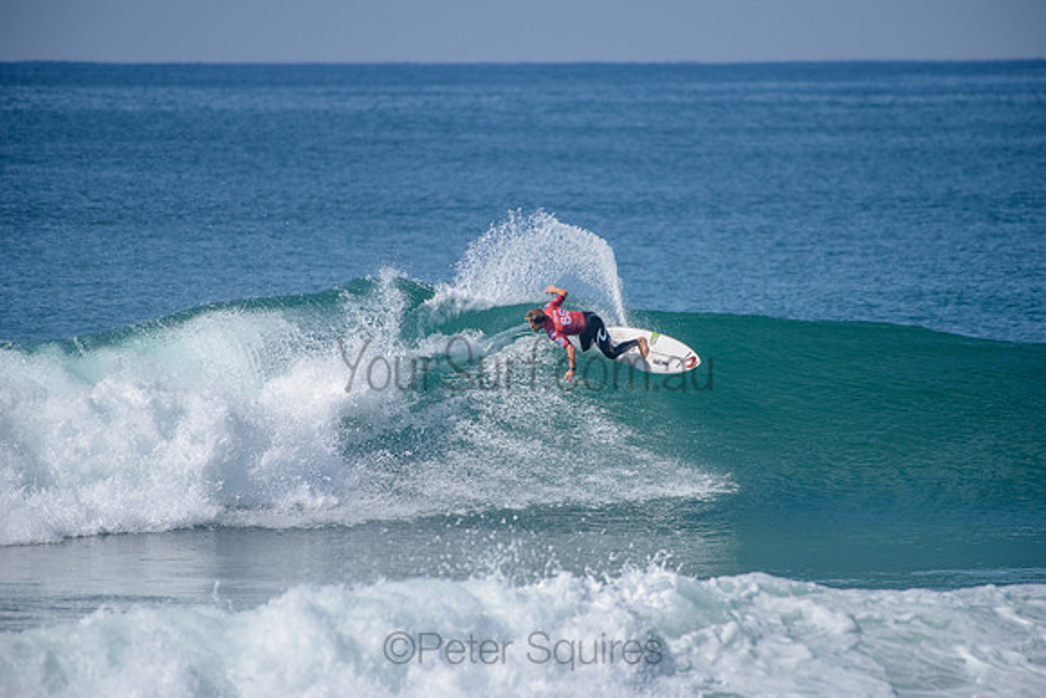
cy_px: 349
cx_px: 523
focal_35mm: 500
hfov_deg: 4.1
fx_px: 14530
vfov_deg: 2.8
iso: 160
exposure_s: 1/2000
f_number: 5.6
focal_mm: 500
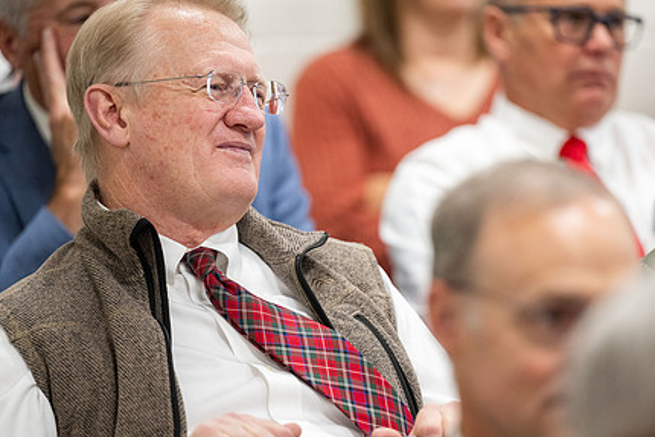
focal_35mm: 270
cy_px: 225
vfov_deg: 5.1
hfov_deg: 7.6
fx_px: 4914
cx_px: 411
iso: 1250
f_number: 2.8
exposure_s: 1/250
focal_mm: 200
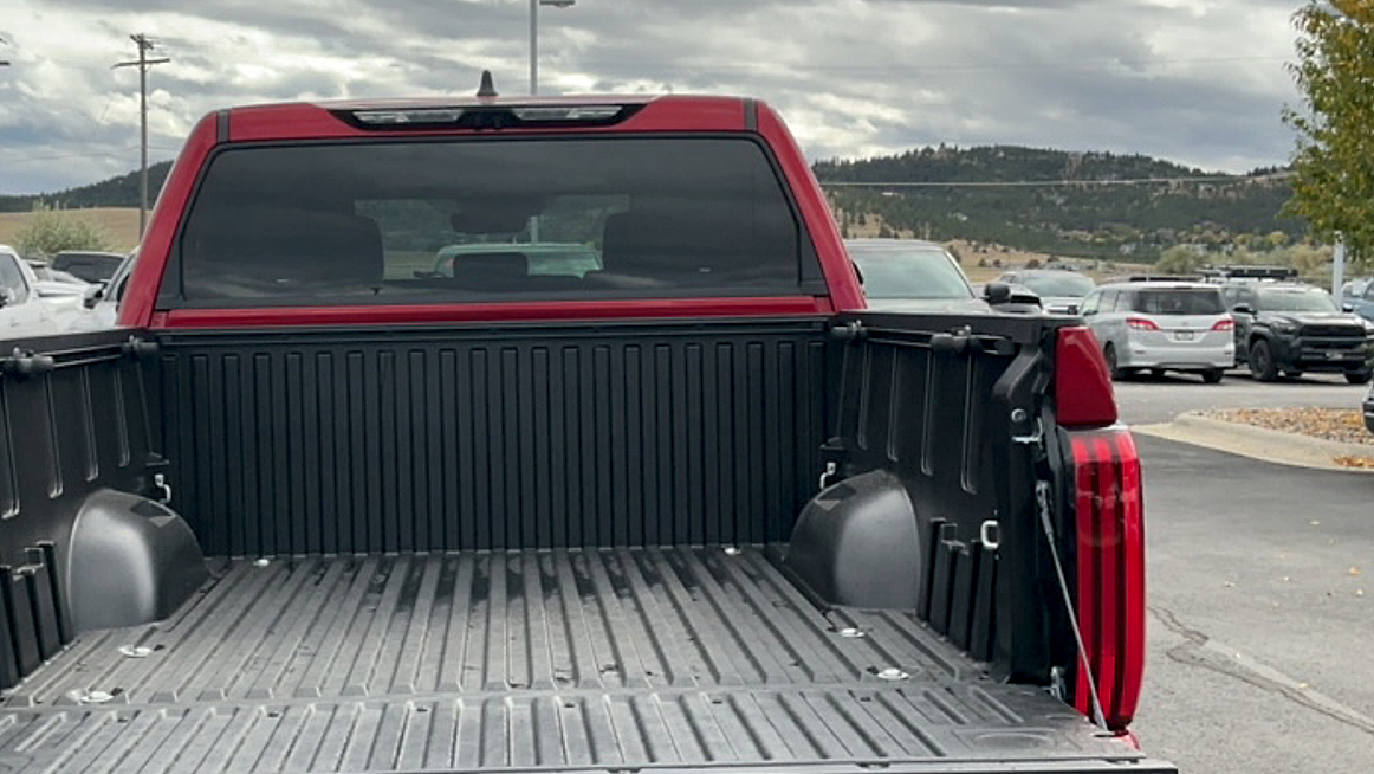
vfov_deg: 26.5
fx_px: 1640
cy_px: 419
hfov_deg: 45.2
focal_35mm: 45
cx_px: 531
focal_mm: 3
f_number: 1.8
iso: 25
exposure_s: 1/962
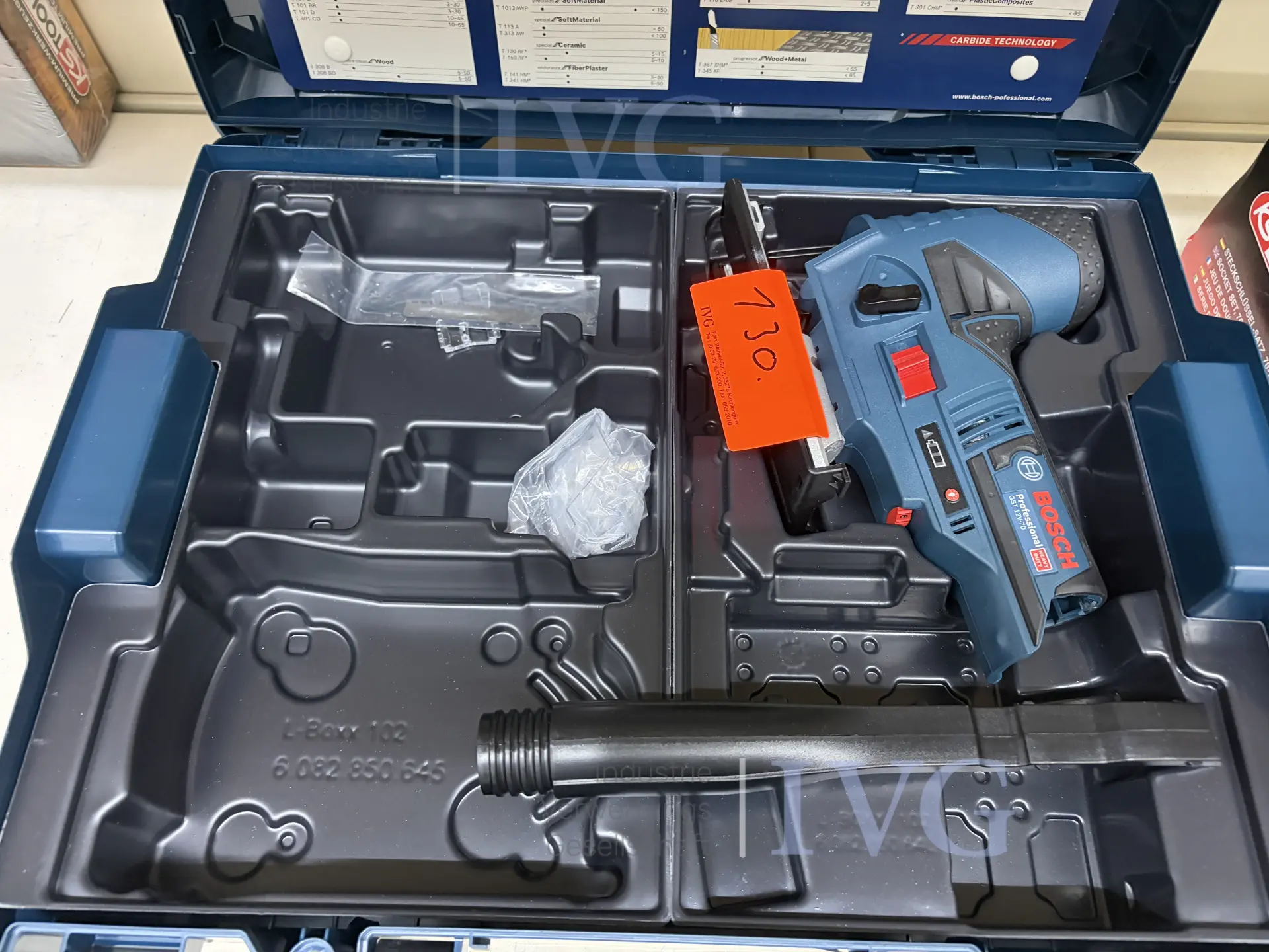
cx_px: 634
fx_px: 953
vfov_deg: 53.1
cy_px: 476
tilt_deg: -62.1
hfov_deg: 67.3
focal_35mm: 26
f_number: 1.6
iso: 500
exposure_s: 1/33
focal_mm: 5.96
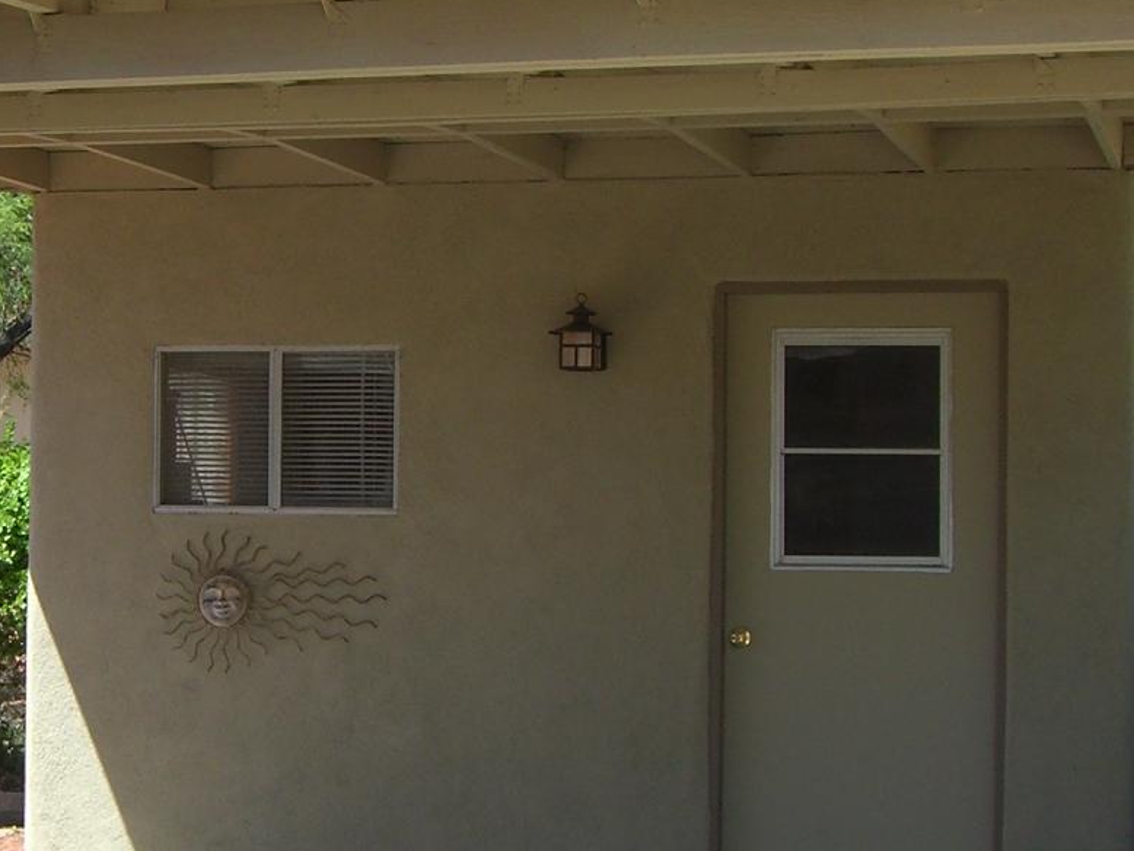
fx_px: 3277
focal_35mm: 100
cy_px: 526
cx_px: 297
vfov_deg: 14.8
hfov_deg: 19.5
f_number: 4.3
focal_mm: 6.2
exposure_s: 1/400
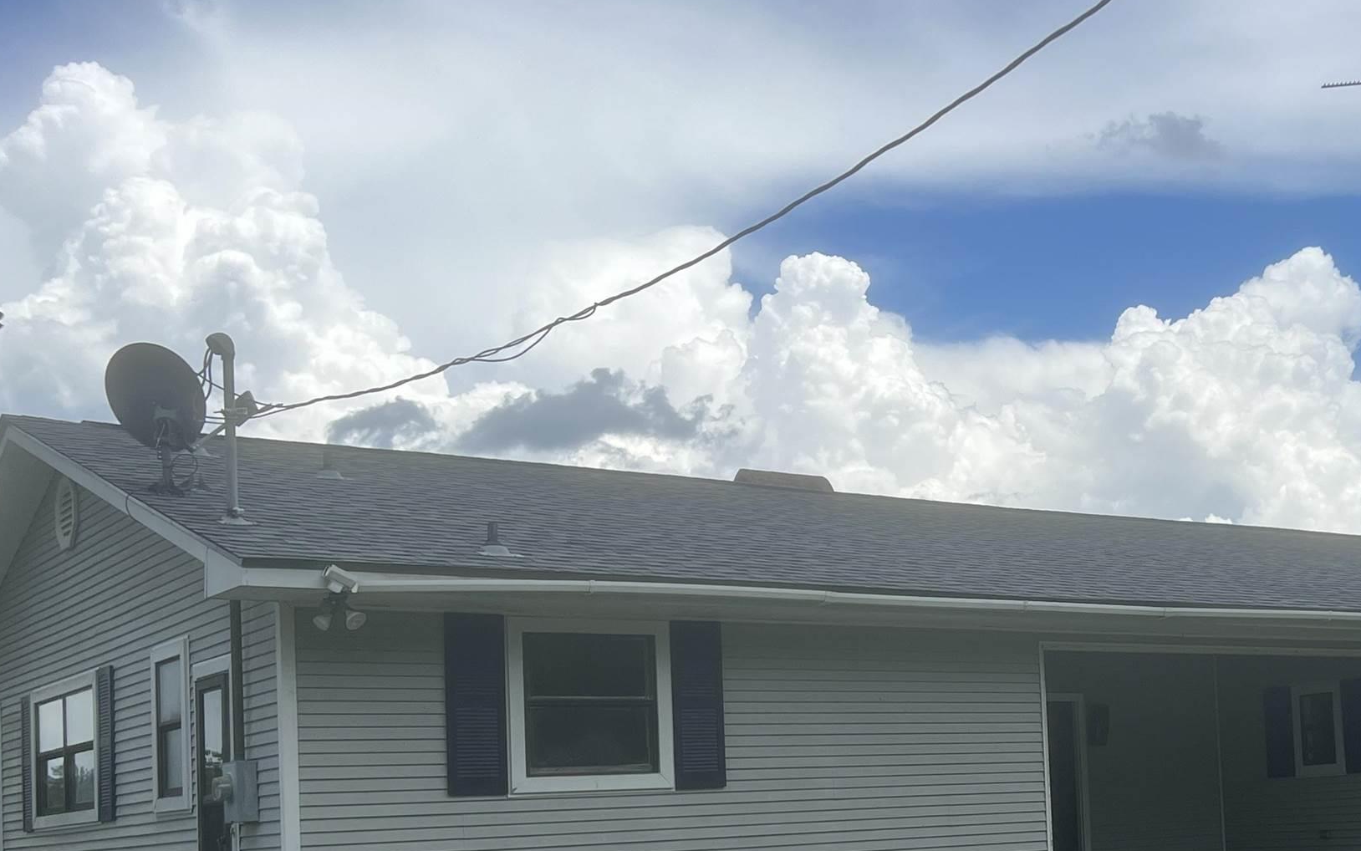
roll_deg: +3.2
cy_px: 687
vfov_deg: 24.5
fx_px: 1929
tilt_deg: +3.8
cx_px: 1059
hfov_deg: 37.7
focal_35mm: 52
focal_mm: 5.7
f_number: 1.5
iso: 50
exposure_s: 1/5587
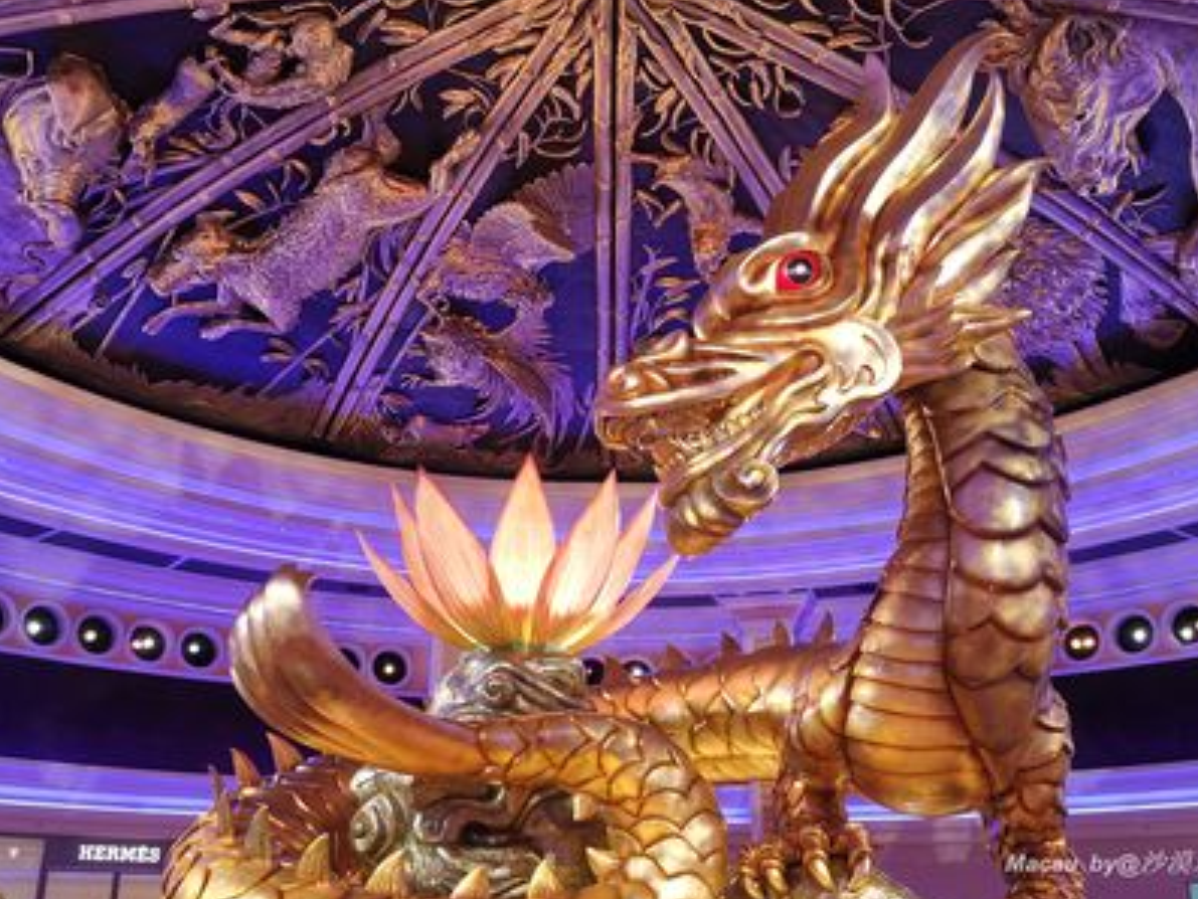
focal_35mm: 34
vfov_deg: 41.7
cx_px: 601
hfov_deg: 53.9
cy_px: 517
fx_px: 1177
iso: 125
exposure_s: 1/100
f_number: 1.8
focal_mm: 4.75
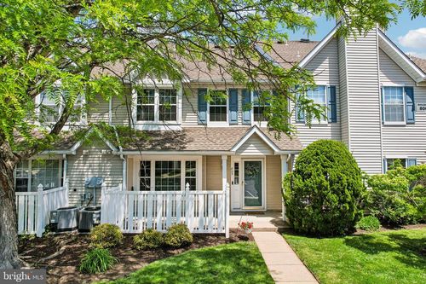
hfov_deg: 78.6
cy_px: 142
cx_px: 213
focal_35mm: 22
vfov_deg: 57.2
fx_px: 260
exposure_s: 1/2000
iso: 100
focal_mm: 8.4
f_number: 2.8
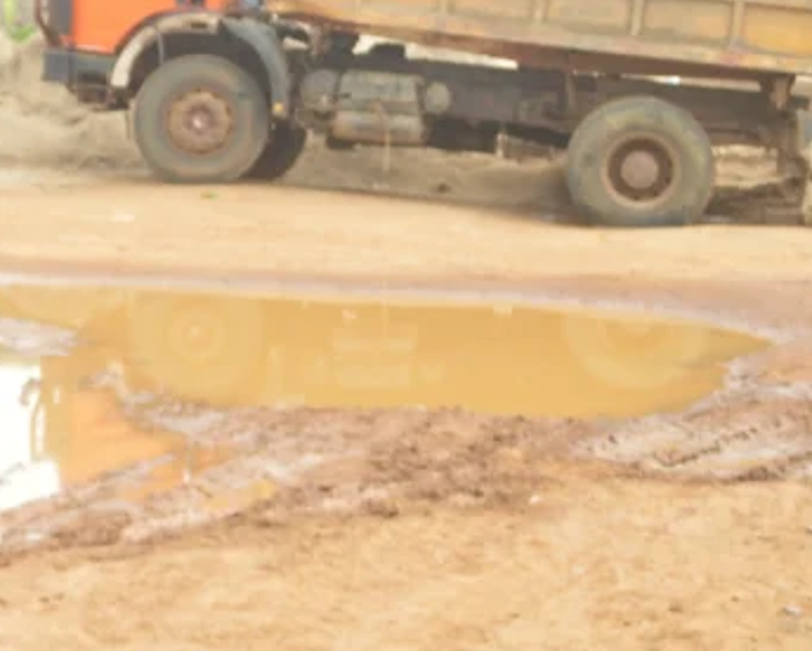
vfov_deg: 16.6
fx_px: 2213
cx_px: -168
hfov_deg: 19.5
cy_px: 84
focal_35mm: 92
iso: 100
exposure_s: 1/160
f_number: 6.3
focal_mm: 22
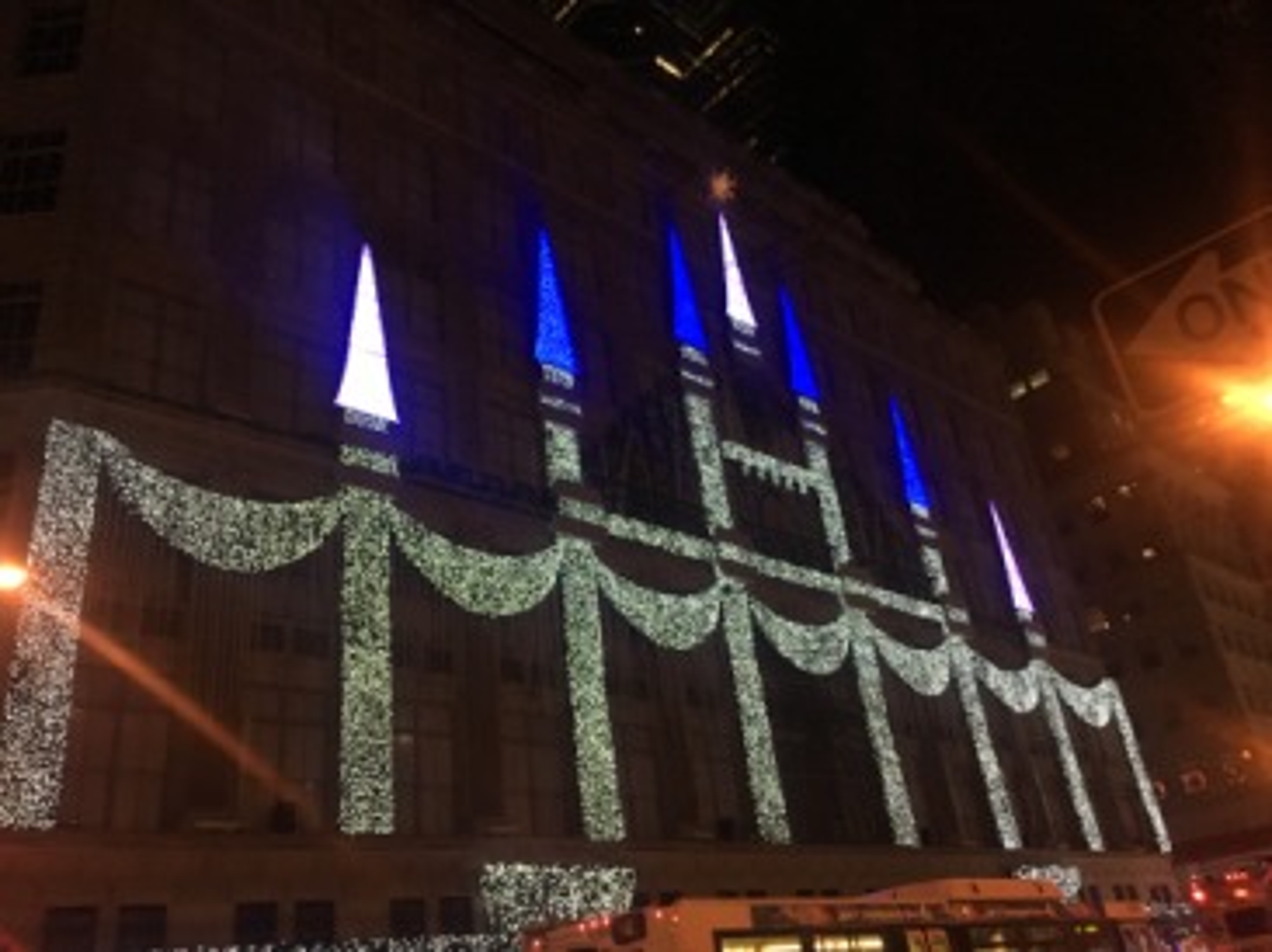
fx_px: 1065
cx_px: 636
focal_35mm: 29
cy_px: 476
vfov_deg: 48.2
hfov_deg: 61.7
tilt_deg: +28.1
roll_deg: +7.4
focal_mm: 4.15
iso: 200
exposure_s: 1/30
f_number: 2.2
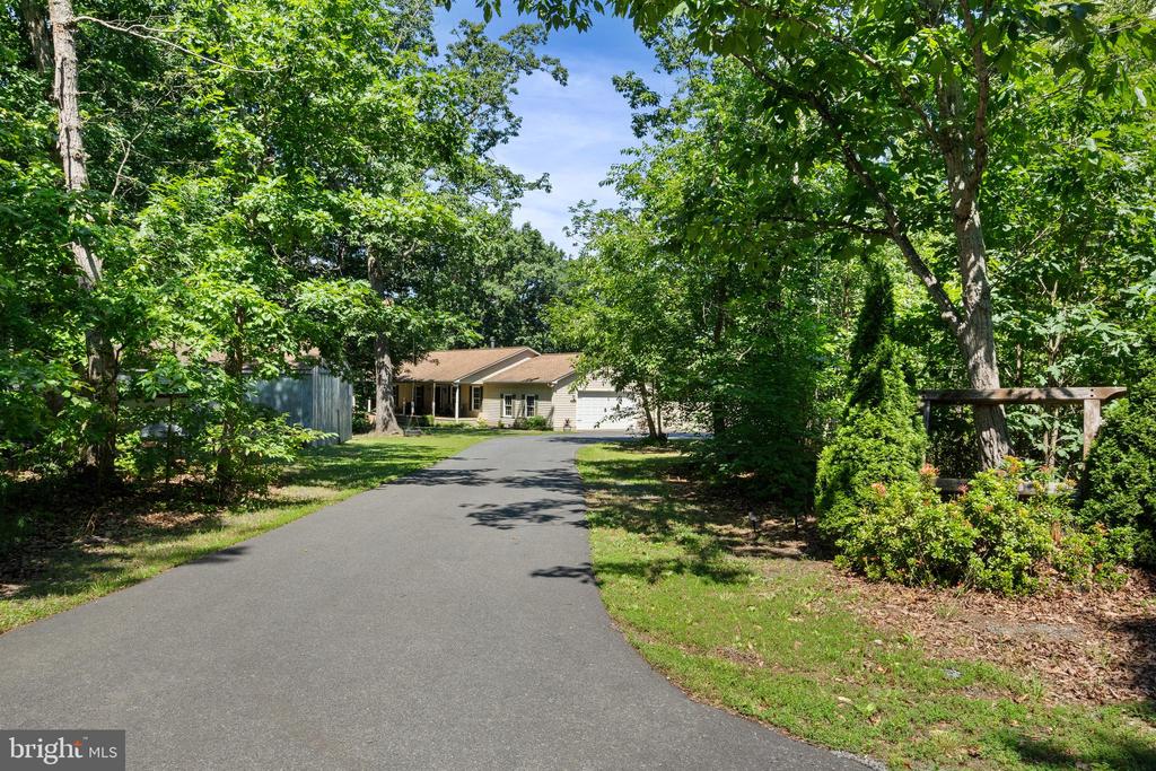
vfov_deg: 53.1
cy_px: 386
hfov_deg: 73.7
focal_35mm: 24
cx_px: 578
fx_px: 771
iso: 500
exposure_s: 1/250
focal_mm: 16
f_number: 9
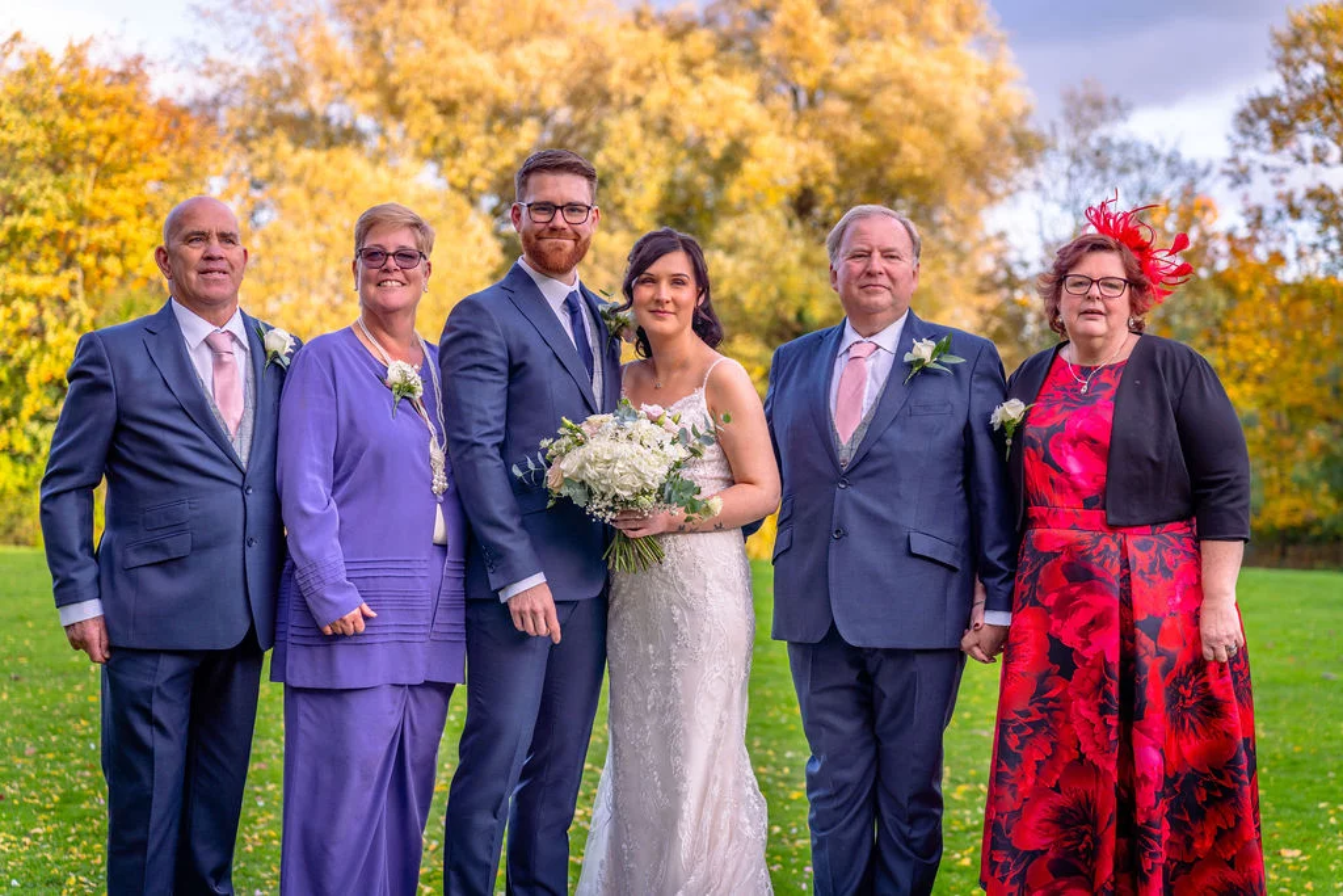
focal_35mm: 64
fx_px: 2388
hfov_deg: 31.4
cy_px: 448
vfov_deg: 21.2
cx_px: 672
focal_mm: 64
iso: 100
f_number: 2.8
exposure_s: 1/250
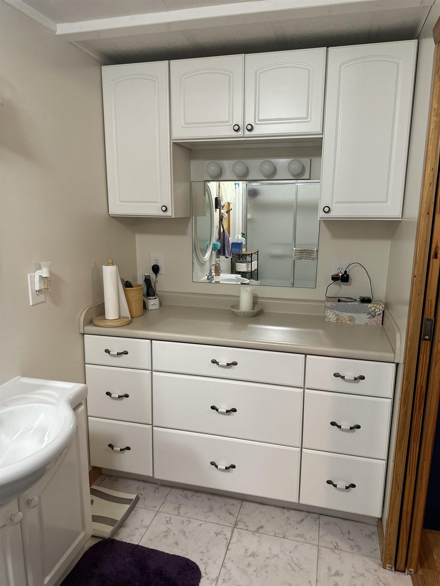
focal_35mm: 24
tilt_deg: -12.8
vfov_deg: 71.6
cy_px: 293
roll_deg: -0.4
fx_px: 407
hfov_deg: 56.8
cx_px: 220
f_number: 1.78
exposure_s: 1/60
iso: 320
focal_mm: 6.86
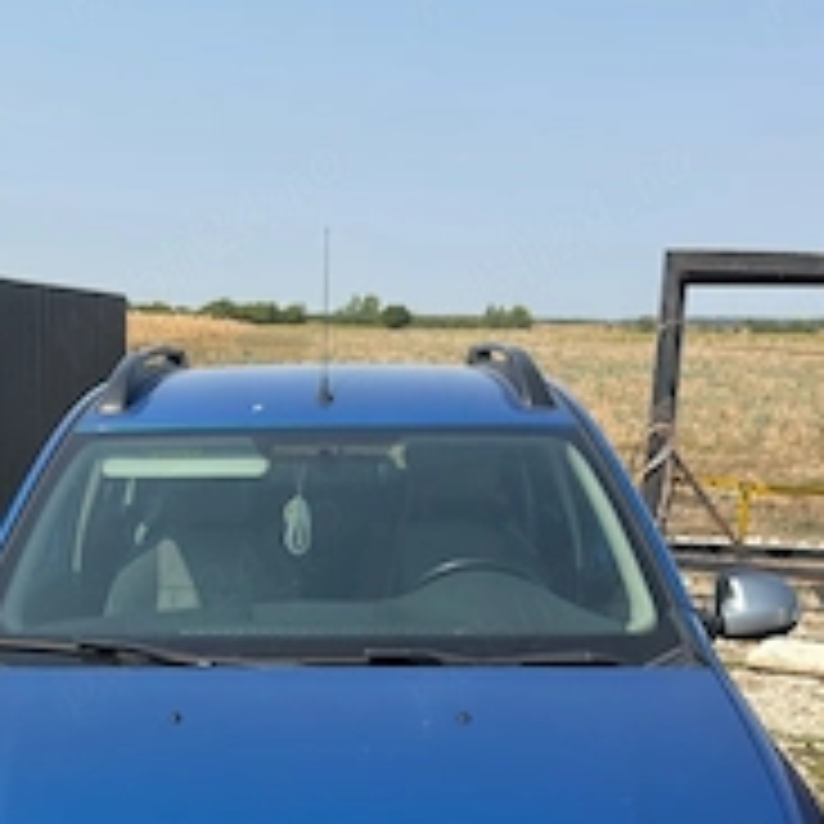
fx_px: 1508
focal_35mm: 56
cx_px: 288
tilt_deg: -11.2
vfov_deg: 29.9
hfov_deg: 30.4
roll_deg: -1.7
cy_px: 657
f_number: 1.78
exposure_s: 1/4739
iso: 80
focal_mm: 6.76
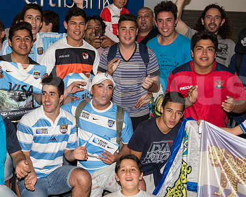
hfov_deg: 27.4
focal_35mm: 69
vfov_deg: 22.1
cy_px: 83
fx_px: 502
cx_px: 85
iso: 640
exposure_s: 1/125
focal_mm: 48
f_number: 4
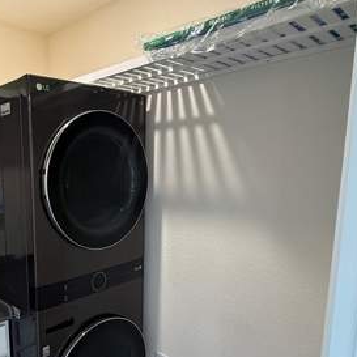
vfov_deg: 55.1
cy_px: 220
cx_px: 68
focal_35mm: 29
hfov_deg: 51.9
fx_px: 338
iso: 250
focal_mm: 2.22
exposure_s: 1/60
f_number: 2.2
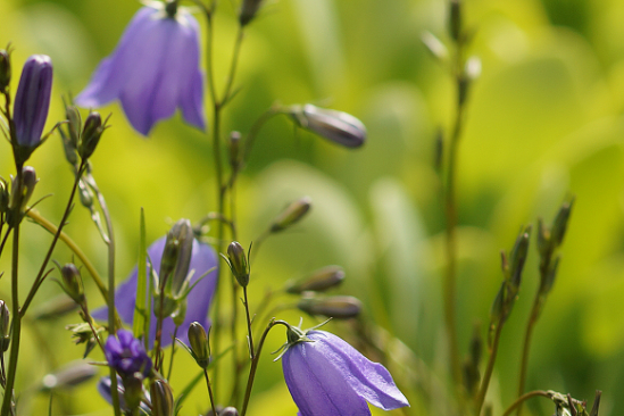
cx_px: 15
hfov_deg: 6.3
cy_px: 356
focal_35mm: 328
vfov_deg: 4.2
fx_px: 5685
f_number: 5.6
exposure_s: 1/320
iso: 100
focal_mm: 100
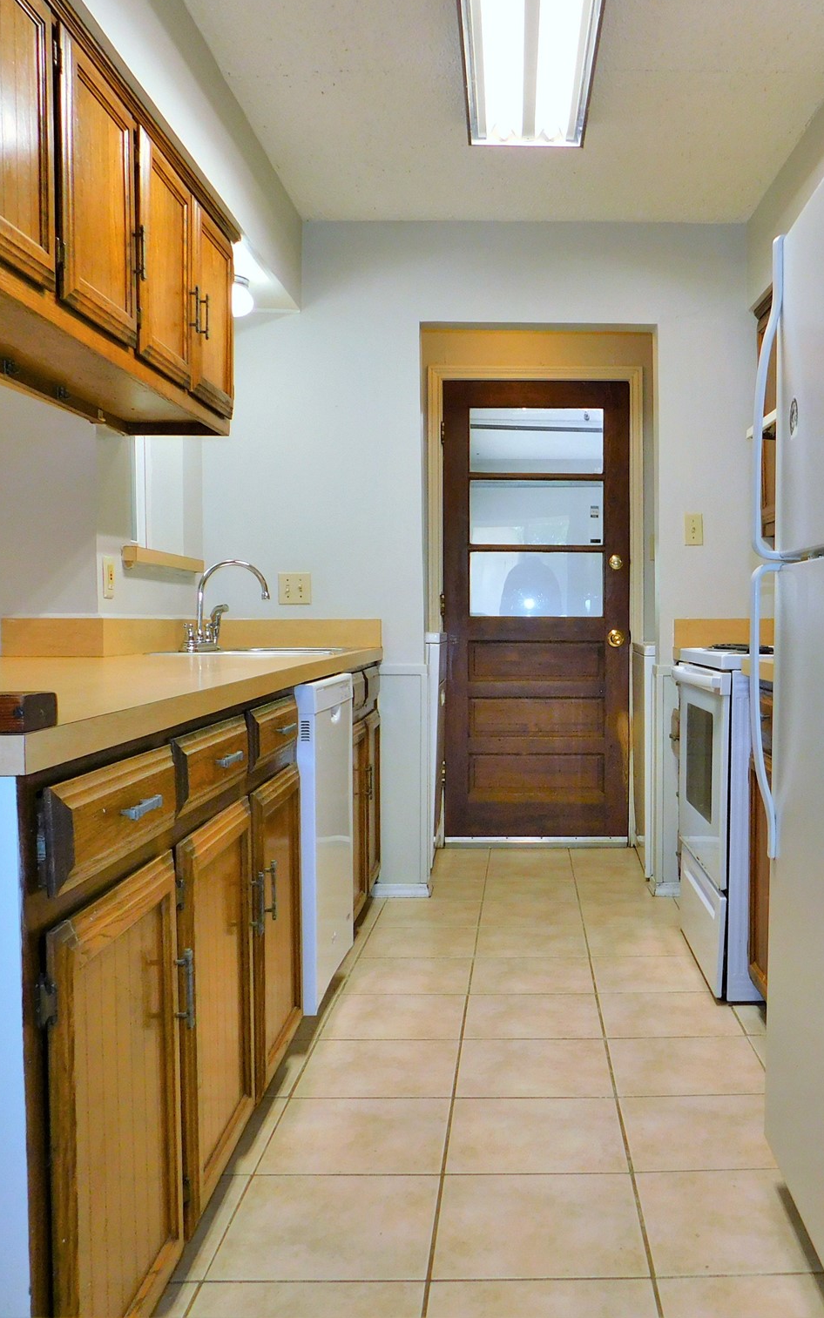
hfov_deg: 37.9
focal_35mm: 33
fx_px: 1185
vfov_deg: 58.1
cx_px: 550
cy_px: 651
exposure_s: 1/30
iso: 200
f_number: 3
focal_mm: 4
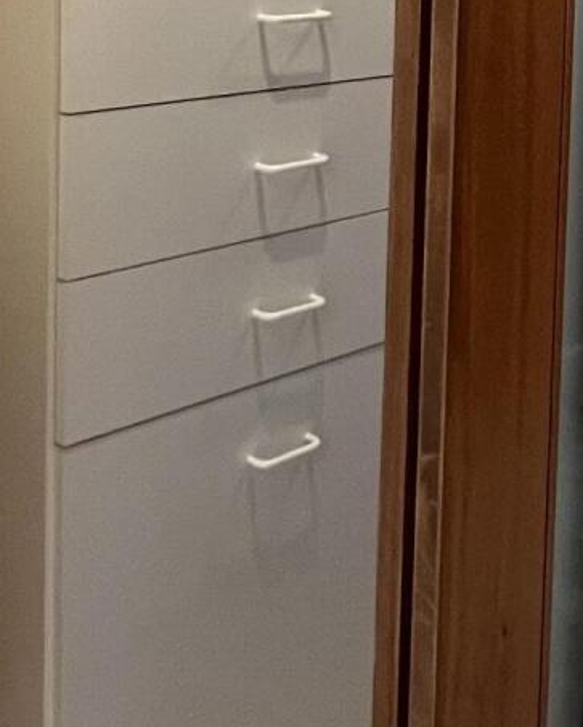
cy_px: -30
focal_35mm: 56
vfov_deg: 30.7
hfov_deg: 26.3
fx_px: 1207
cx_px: 524
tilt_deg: -3.2
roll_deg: -2.0
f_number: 1.8
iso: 500
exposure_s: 1/60
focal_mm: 1.57
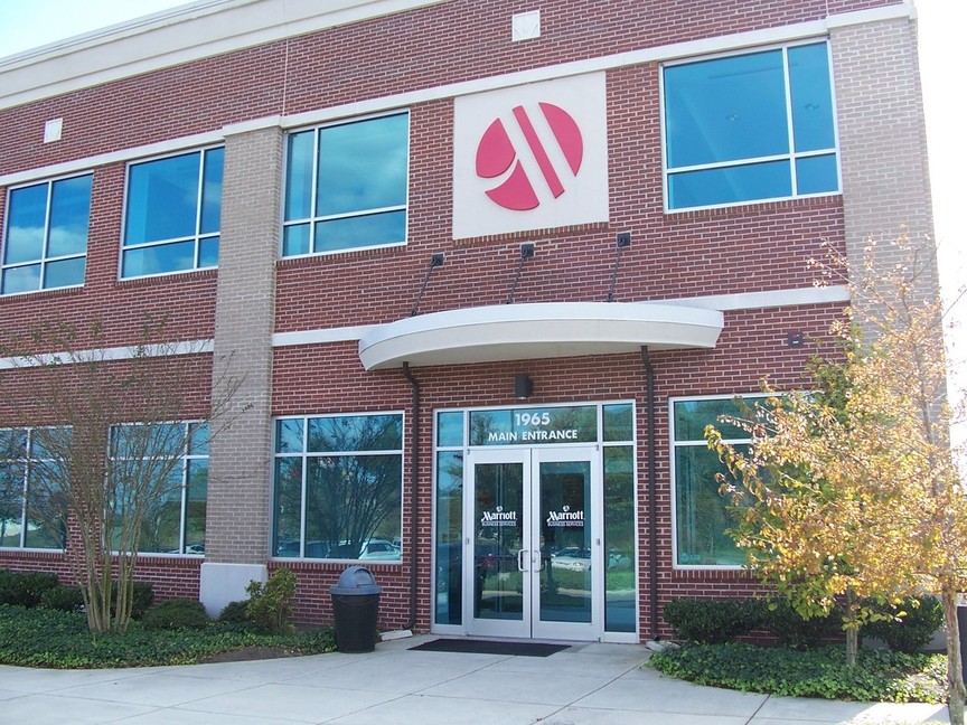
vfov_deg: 40.7
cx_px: 484
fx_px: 978
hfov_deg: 52.6
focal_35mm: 35
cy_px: 362
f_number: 2.8
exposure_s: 1/350
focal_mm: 6
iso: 80
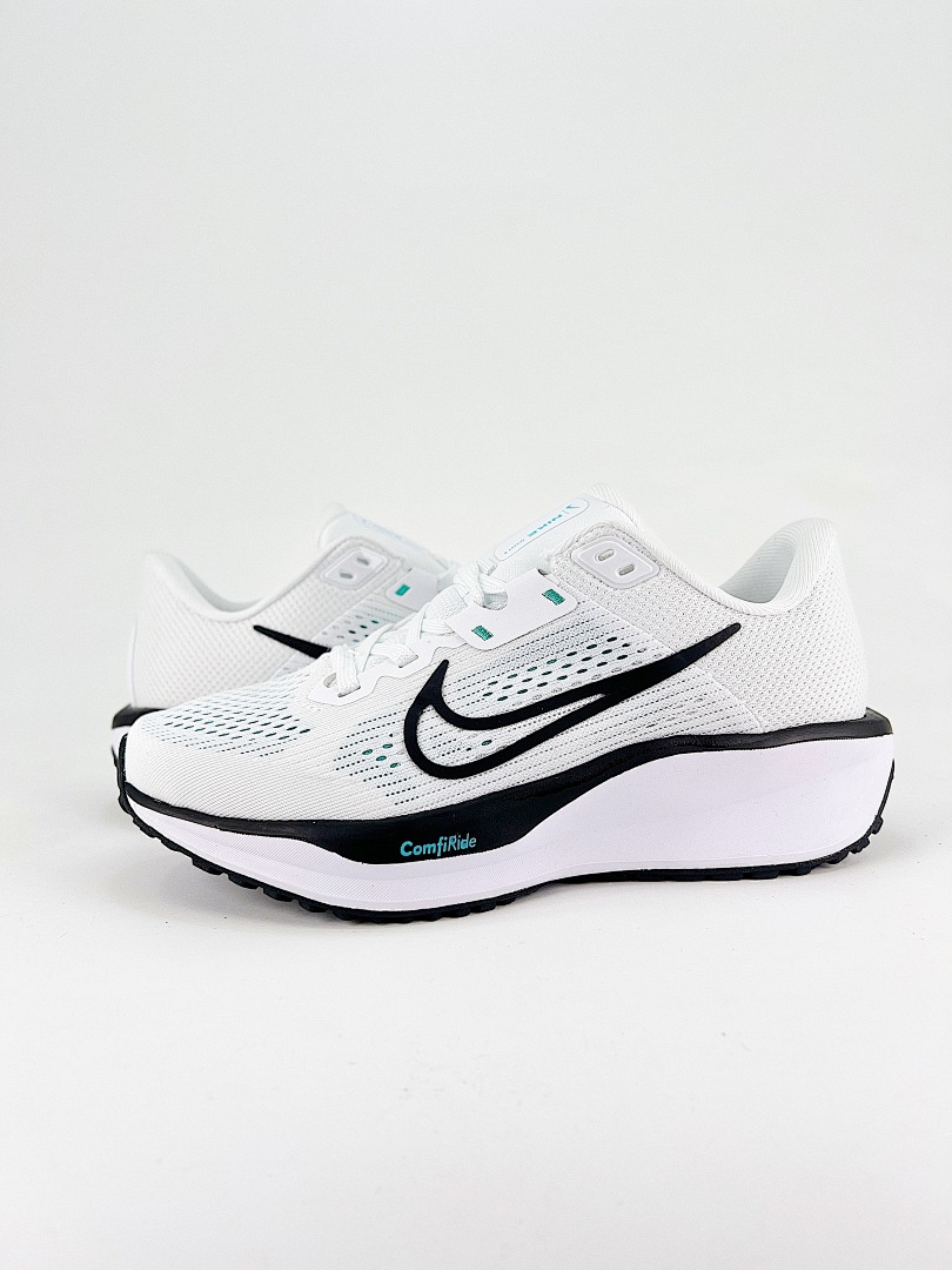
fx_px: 953
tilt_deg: -6.6
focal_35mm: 26
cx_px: 476
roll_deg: +1.7
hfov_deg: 53.1
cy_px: 635
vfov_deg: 67.3
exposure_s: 1/1135
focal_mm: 5.7
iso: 50
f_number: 1.5
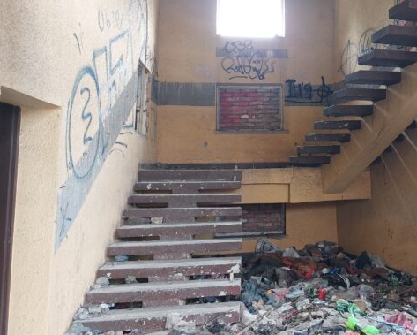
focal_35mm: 38
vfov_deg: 38.9
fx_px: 469
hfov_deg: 45.9
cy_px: 125
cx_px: 321
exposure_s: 1/50
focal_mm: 5.23
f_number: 1.8
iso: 400
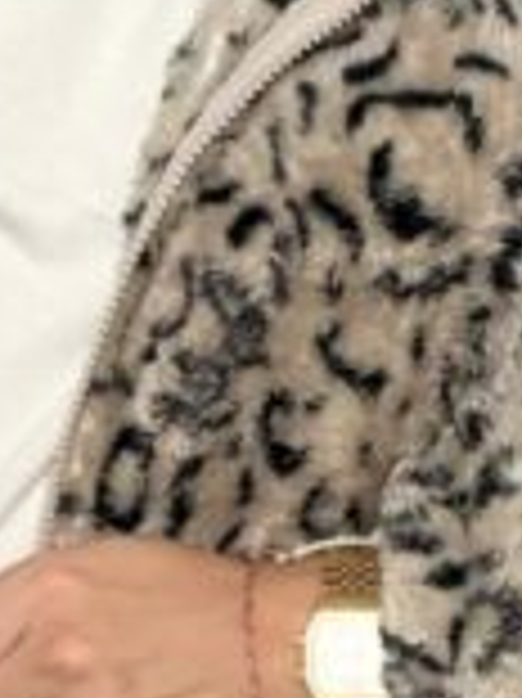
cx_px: 144
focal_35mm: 155
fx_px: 3121
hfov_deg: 9.5
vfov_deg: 12.6
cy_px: 9
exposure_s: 1/60
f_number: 1.9
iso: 125
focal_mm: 2.71
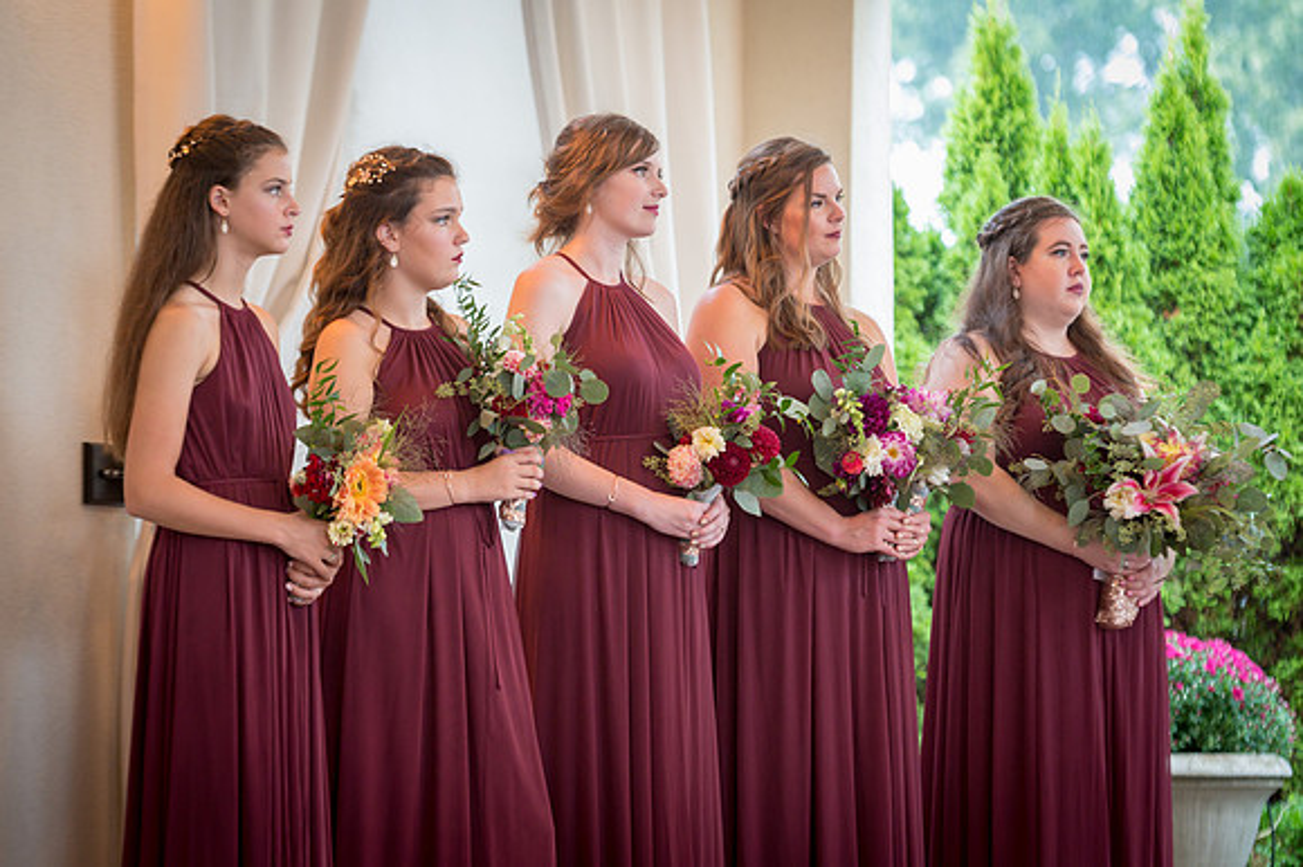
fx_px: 4169
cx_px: 665
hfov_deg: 17.8
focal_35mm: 115
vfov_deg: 11.9
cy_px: 451
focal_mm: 102
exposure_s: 1/45
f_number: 2.8
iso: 1100
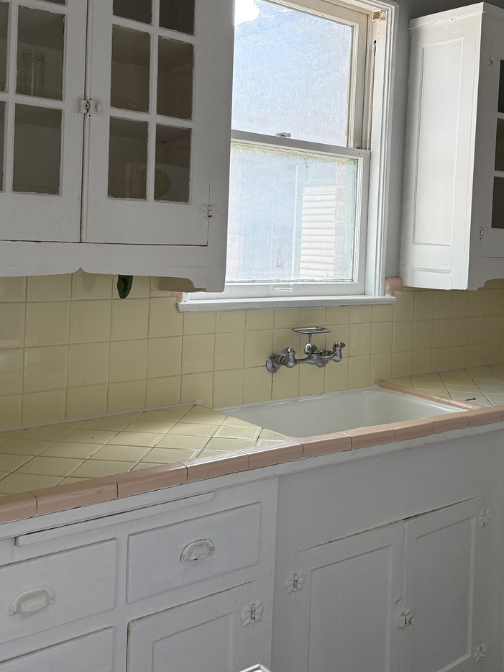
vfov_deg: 49.7
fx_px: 718
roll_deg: -3.2
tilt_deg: -0.3
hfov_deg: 38.6
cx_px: 280
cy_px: 255
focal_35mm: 37
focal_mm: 6.76
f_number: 1.78
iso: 200
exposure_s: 1/114
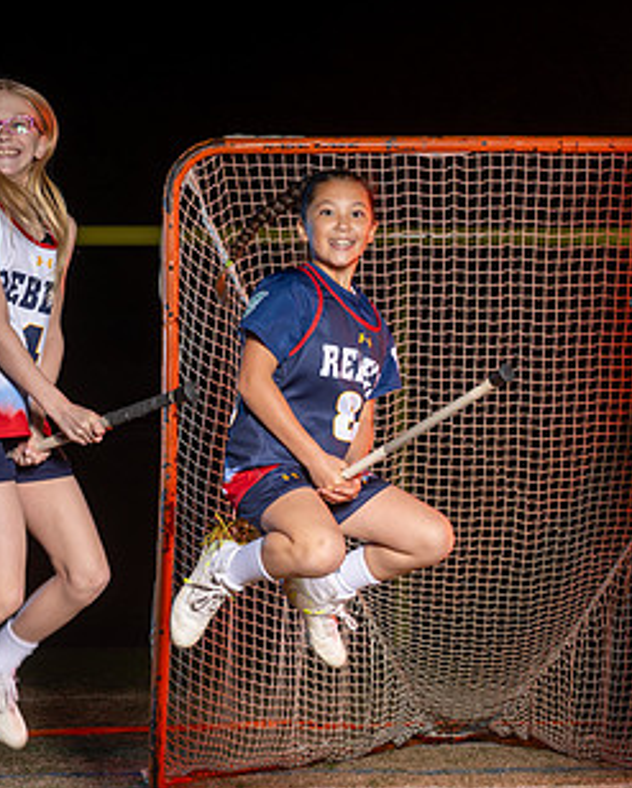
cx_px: 592
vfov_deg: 13.6
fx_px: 3315
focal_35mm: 142
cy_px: 458
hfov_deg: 10.8
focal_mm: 70
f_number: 8
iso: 64
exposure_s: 1/200
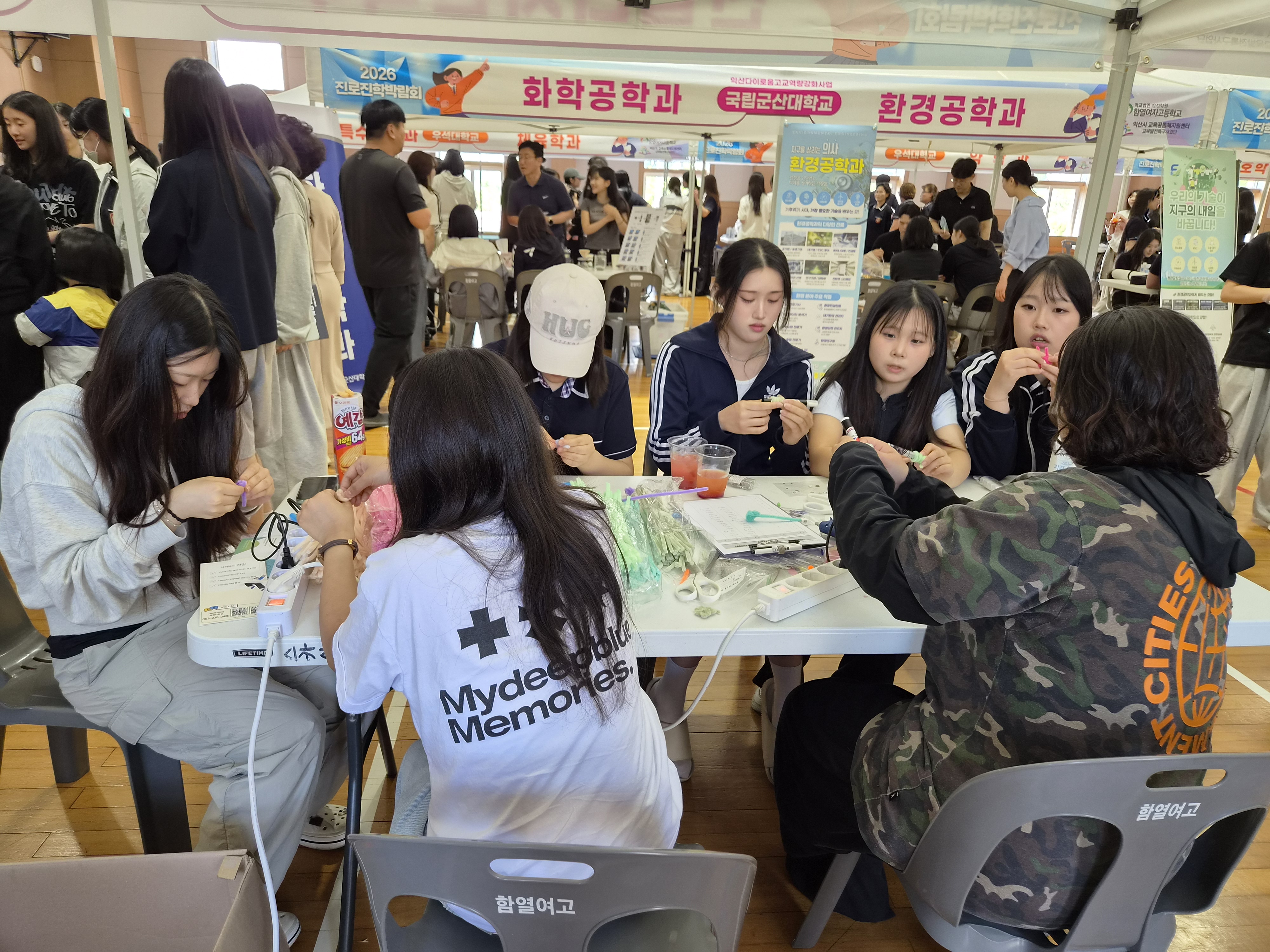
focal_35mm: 23
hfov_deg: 73.9
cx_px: 635
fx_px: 844
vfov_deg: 58.9
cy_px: 476
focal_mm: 5.4
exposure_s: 1/120
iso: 160
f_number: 1.8
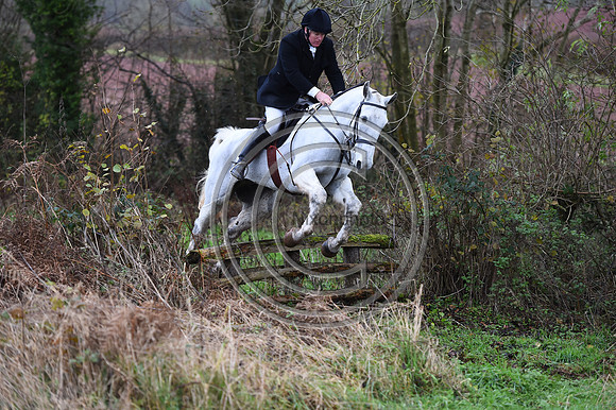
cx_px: 308
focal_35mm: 135
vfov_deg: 10.1
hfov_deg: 15.2
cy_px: 205
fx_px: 2309
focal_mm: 135
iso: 800
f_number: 3.5
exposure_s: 1/1000
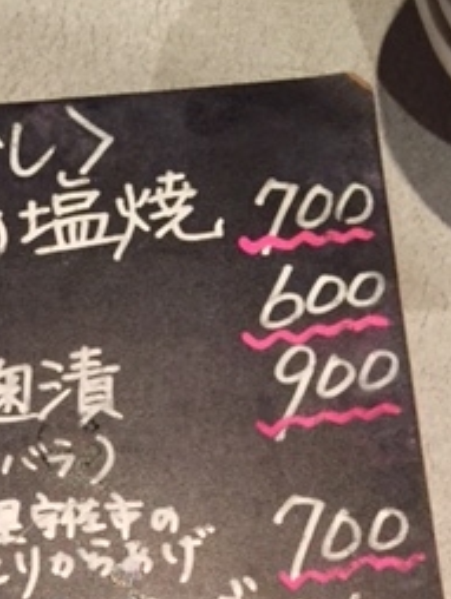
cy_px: 651
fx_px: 1266
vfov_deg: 24.9
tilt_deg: -72.5
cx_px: -12
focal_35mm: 73
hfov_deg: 19.5
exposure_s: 1/33
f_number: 2.2
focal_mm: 4.15
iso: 320
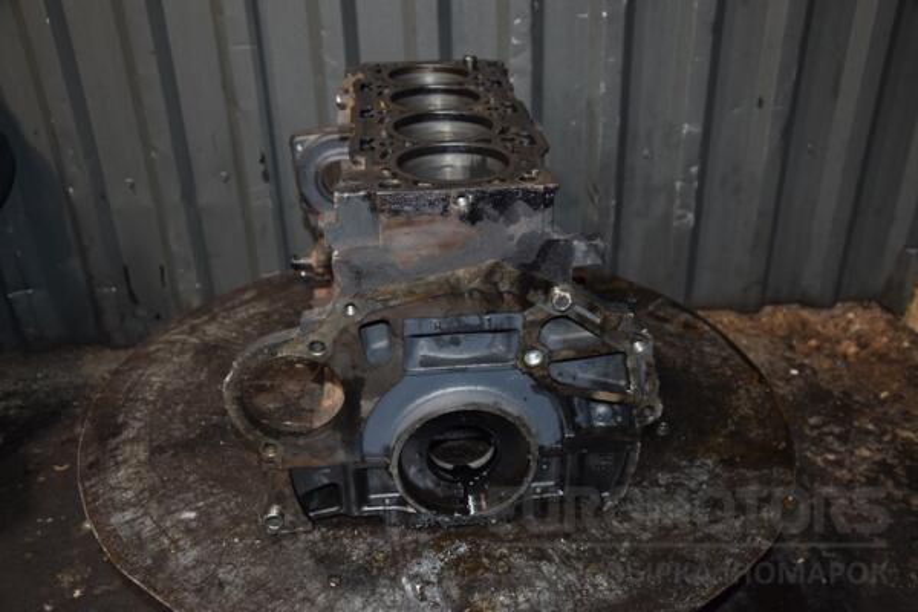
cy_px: 306
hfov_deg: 53.1
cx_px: 459
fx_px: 918
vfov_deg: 36.9
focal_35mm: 36
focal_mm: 24
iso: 800
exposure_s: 1/60
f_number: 5
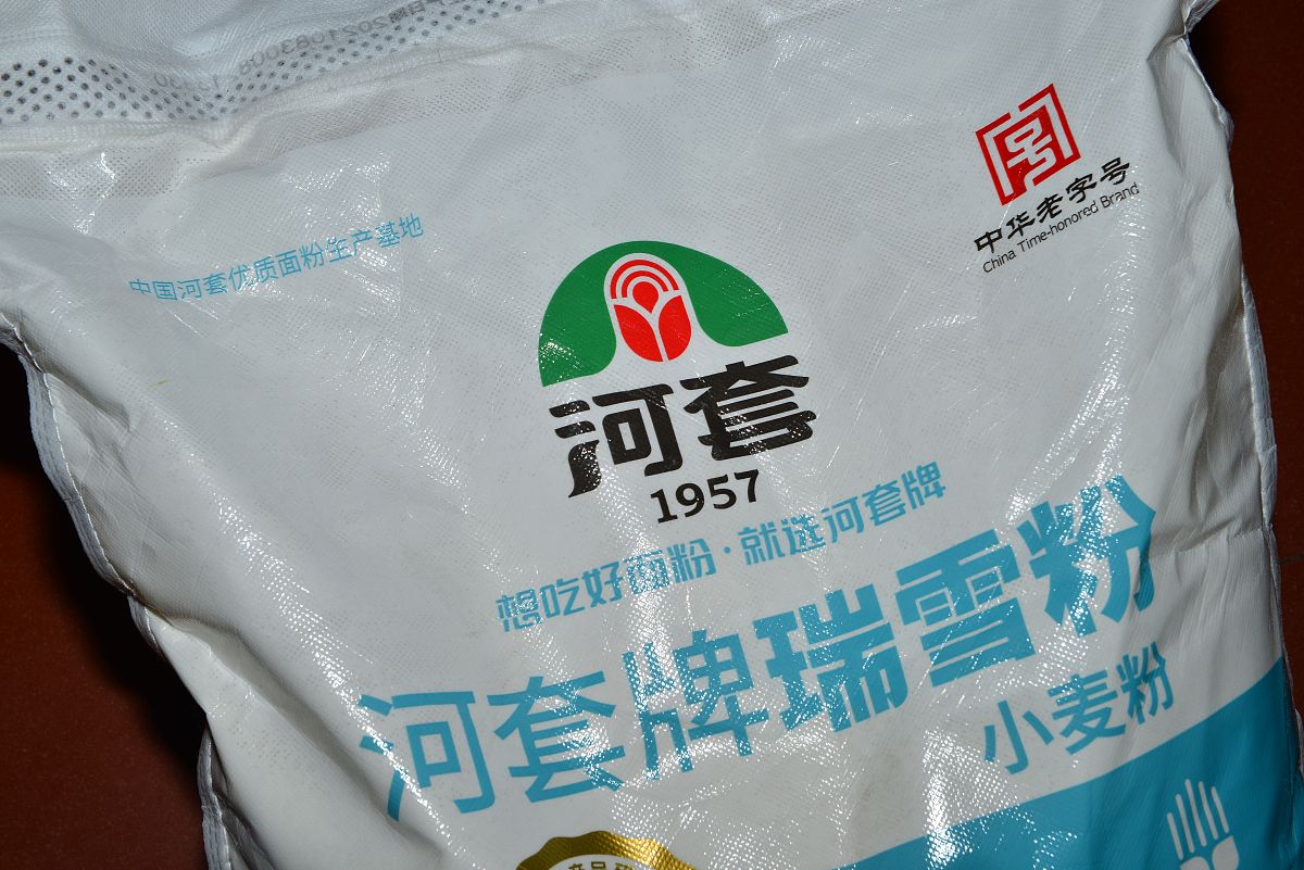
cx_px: 652
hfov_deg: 32.4
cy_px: 435
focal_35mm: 62
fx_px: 2246
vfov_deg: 21.9
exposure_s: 1/250
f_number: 11
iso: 200
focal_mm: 62
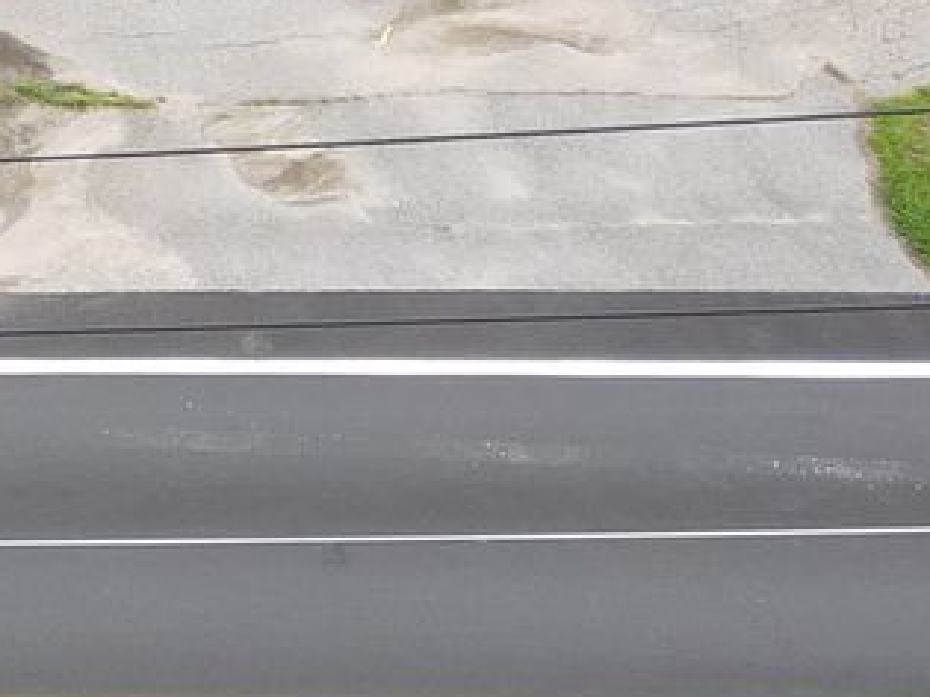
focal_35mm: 122
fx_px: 3276
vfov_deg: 11.8
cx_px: -883
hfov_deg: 13.9
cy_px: -251
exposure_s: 1/160
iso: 100
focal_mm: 4.5
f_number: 2.8
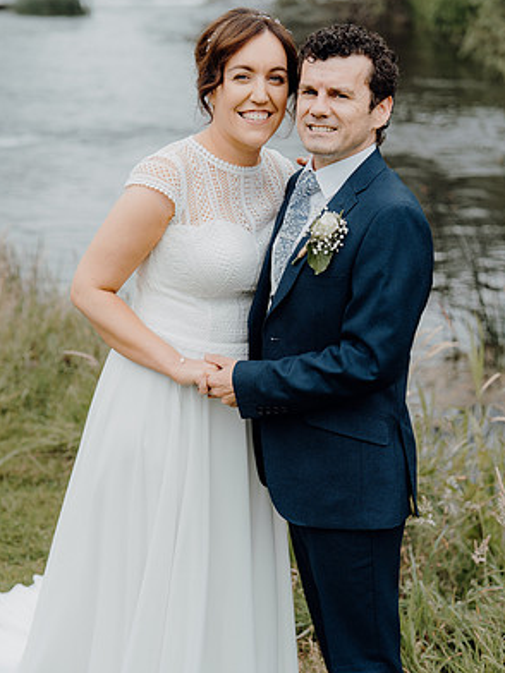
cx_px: 252
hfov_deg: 22.9
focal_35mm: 64
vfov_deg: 30.3
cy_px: 349
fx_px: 1245
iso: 125
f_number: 2.8
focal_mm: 58
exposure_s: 1/800
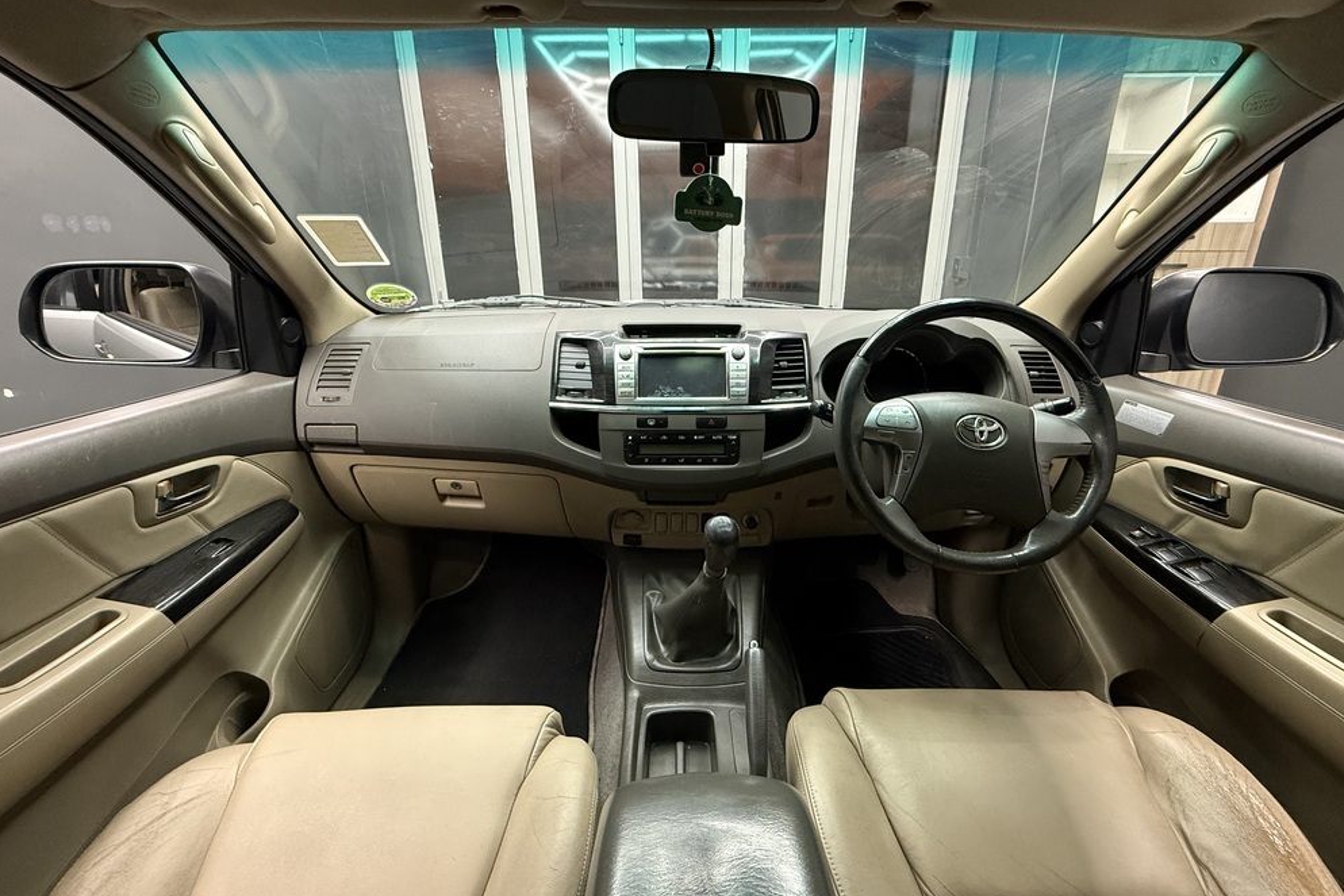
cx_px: 686
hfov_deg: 100.4
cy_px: 424
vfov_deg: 77.3
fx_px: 560
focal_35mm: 15
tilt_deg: -17.5
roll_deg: +0.3
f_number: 2.2
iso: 500
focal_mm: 2.22
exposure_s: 1/50
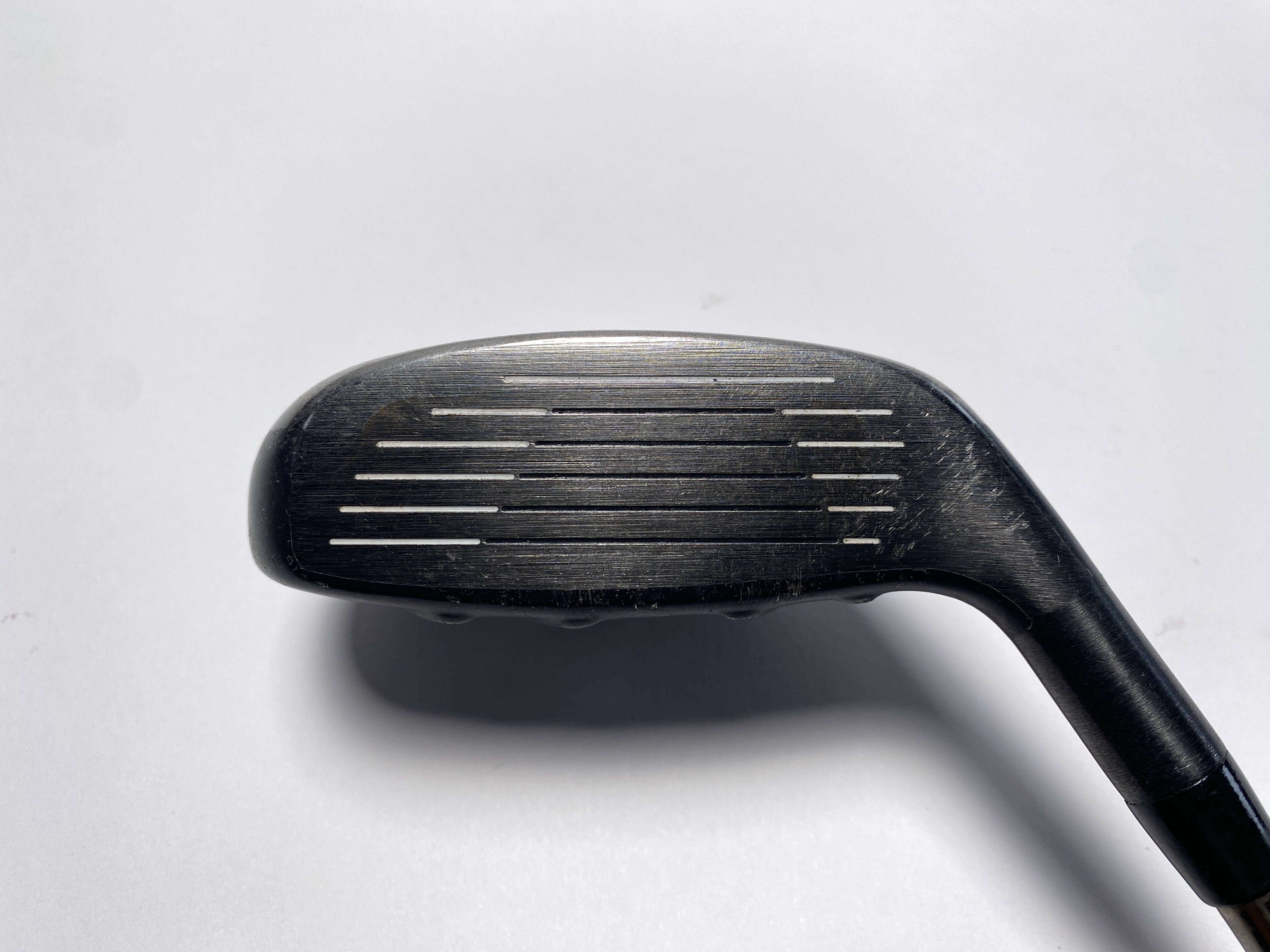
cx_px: 635
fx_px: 954
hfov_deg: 67.3
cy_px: 476
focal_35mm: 26
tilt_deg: -62.1
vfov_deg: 53.1
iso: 32
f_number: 1.8
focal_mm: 4.25
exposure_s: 1/268
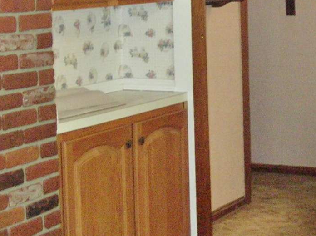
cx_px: 332
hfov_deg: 18.0
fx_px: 966
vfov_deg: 13.9
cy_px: 44
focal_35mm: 106
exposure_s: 1/27
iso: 275
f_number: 2.7
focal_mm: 6
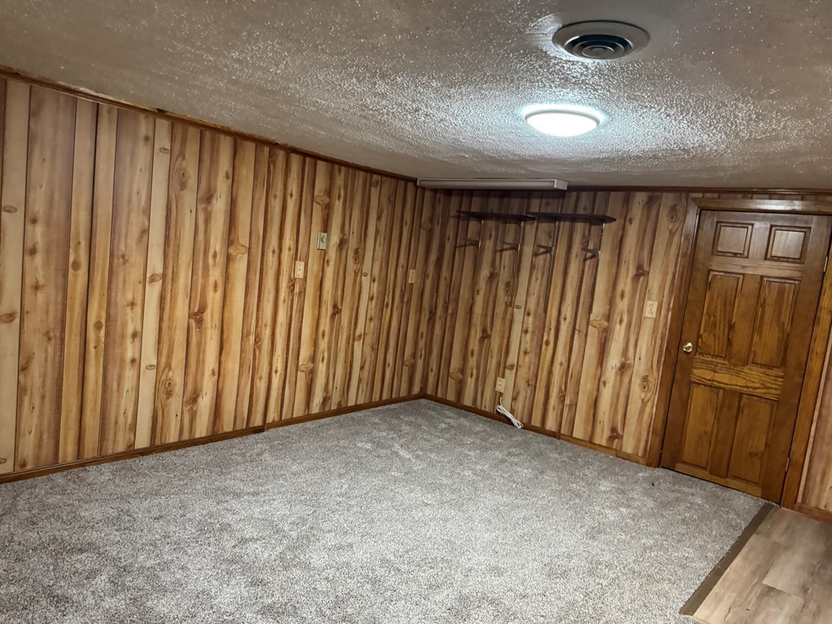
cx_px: 423
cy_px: 323
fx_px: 601
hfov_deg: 69.4
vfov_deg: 54.9
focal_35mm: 25
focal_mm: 6.76
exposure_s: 1/60
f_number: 1.78
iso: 800
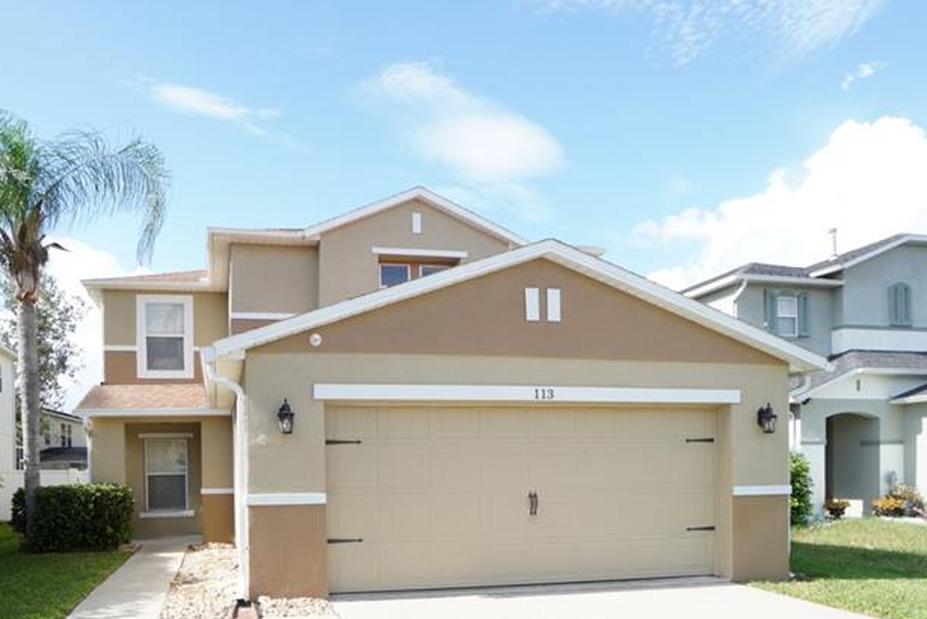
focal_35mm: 25
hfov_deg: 70.2
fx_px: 644
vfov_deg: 48.6
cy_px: 491
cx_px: 340
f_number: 6.3
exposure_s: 1/160
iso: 100
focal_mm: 10
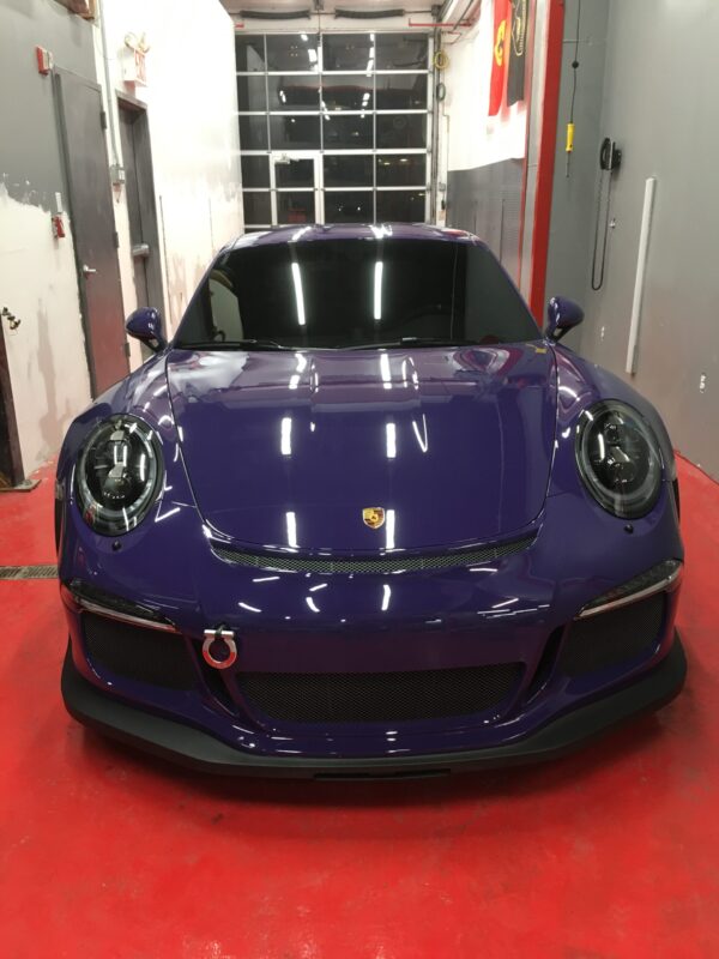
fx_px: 803
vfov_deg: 61.7
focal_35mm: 29
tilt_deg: -17.6
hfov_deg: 48.2
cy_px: 480
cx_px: 360
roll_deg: +1.0
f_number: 2.2
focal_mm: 4.15
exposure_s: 1/30
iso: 100
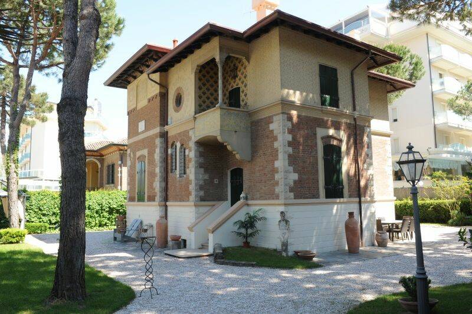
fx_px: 367
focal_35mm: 28
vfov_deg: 46.3
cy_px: 157
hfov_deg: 65.5
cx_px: 236
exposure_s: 1/80
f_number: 10
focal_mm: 28
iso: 400
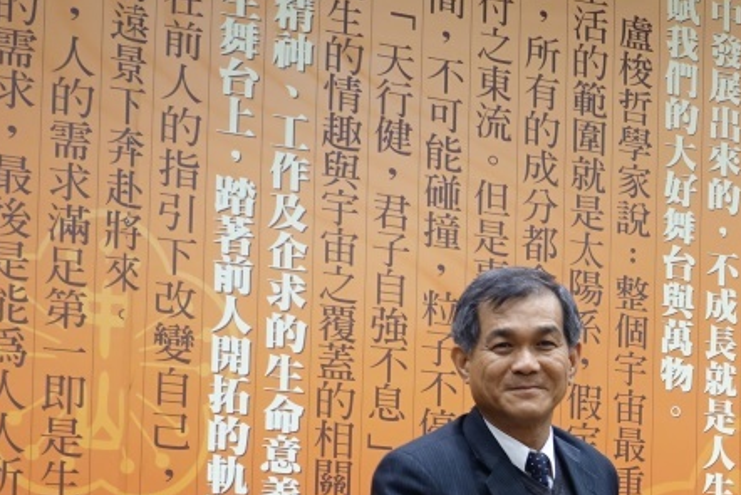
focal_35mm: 132
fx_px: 2718
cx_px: 726
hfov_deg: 15.3
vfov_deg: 10.3
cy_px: 539
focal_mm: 21.01
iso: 400
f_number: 2.8
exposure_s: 1/60
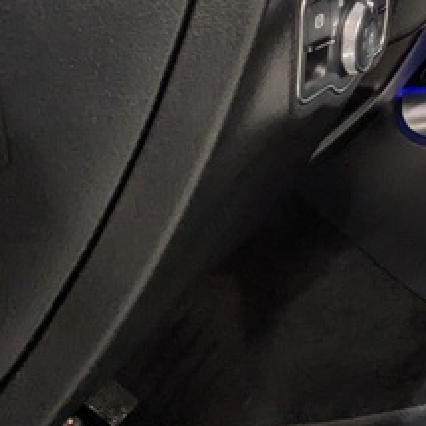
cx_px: 779
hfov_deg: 20.2
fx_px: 821
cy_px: -8
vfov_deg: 27.3
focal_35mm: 59
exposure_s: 1/24
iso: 62
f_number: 2.2
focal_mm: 1.83
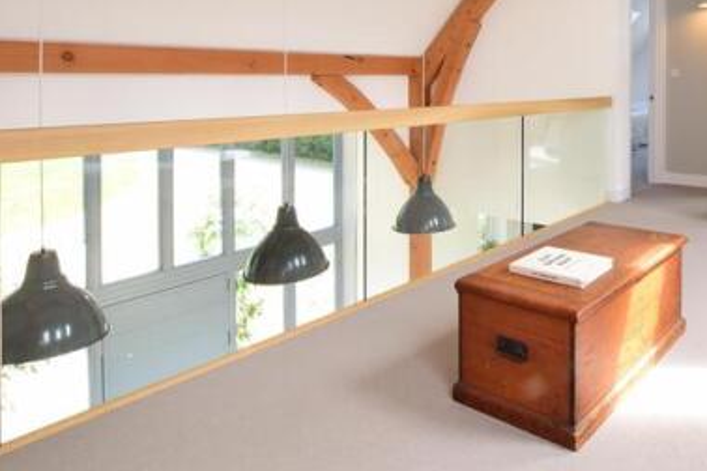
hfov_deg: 64.1
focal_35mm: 26
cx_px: 552
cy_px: 74
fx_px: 511
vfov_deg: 46.1
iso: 400
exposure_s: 1/8
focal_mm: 10
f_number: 20
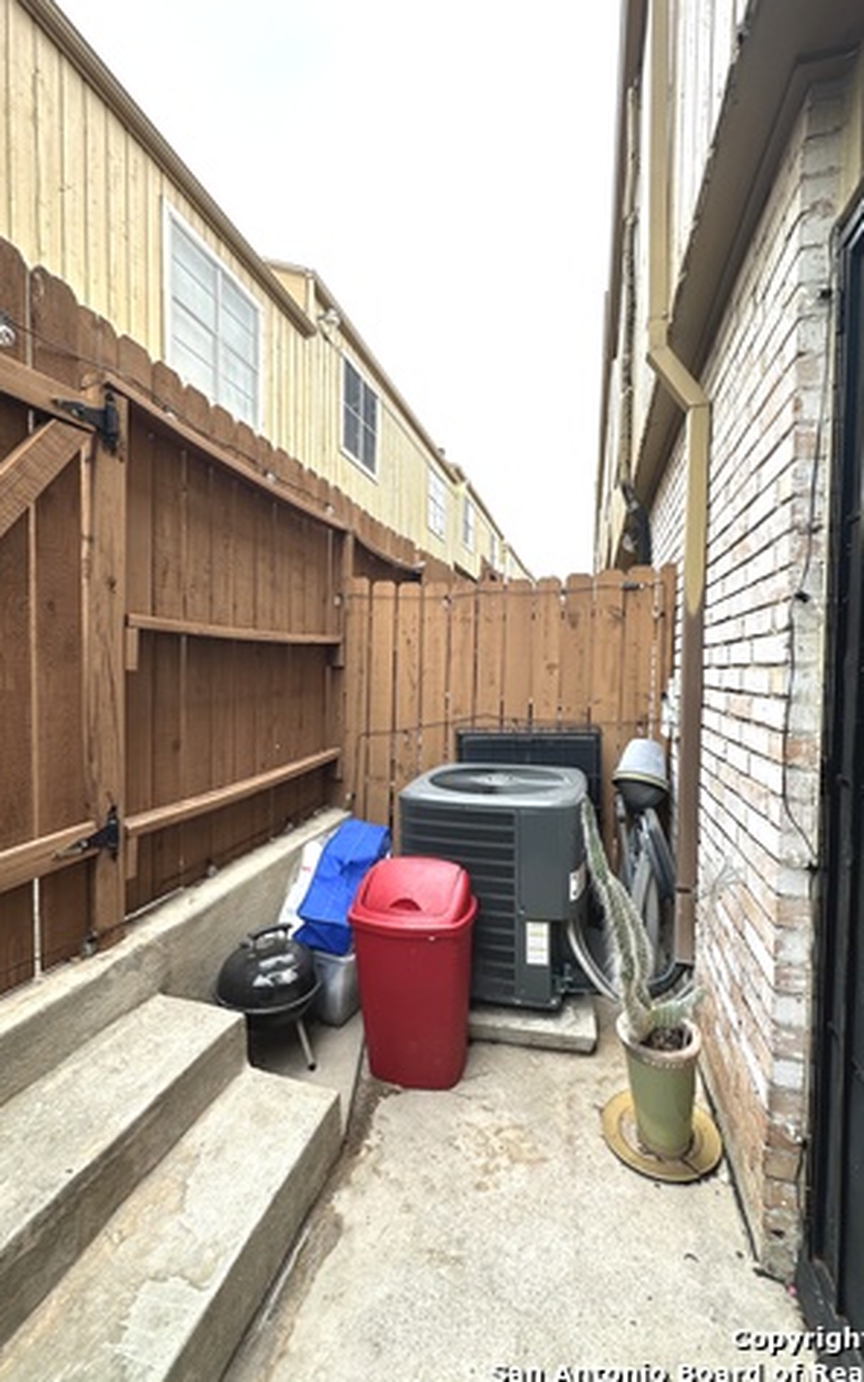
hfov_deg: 74.8
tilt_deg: -1.9
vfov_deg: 101.5
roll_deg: -0.5
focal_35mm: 15
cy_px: 692
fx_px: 565
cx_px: 439
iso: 40
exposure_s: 1/181
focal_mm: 2.22
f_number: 2.2
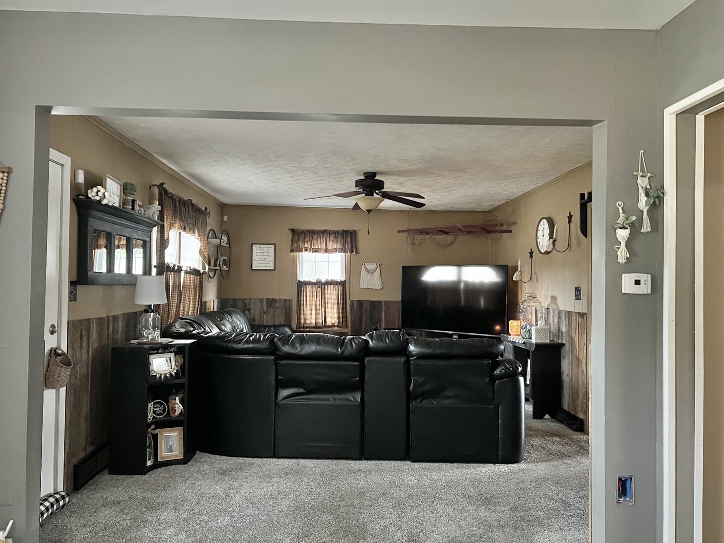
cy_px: 272
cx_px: 362
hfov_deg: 67.3
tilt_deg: +1.2
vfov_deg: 53.1
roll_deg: -0.5
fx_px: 544
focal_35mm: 26
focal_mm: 5.7
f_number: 1.5
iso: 800
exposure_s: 1/30
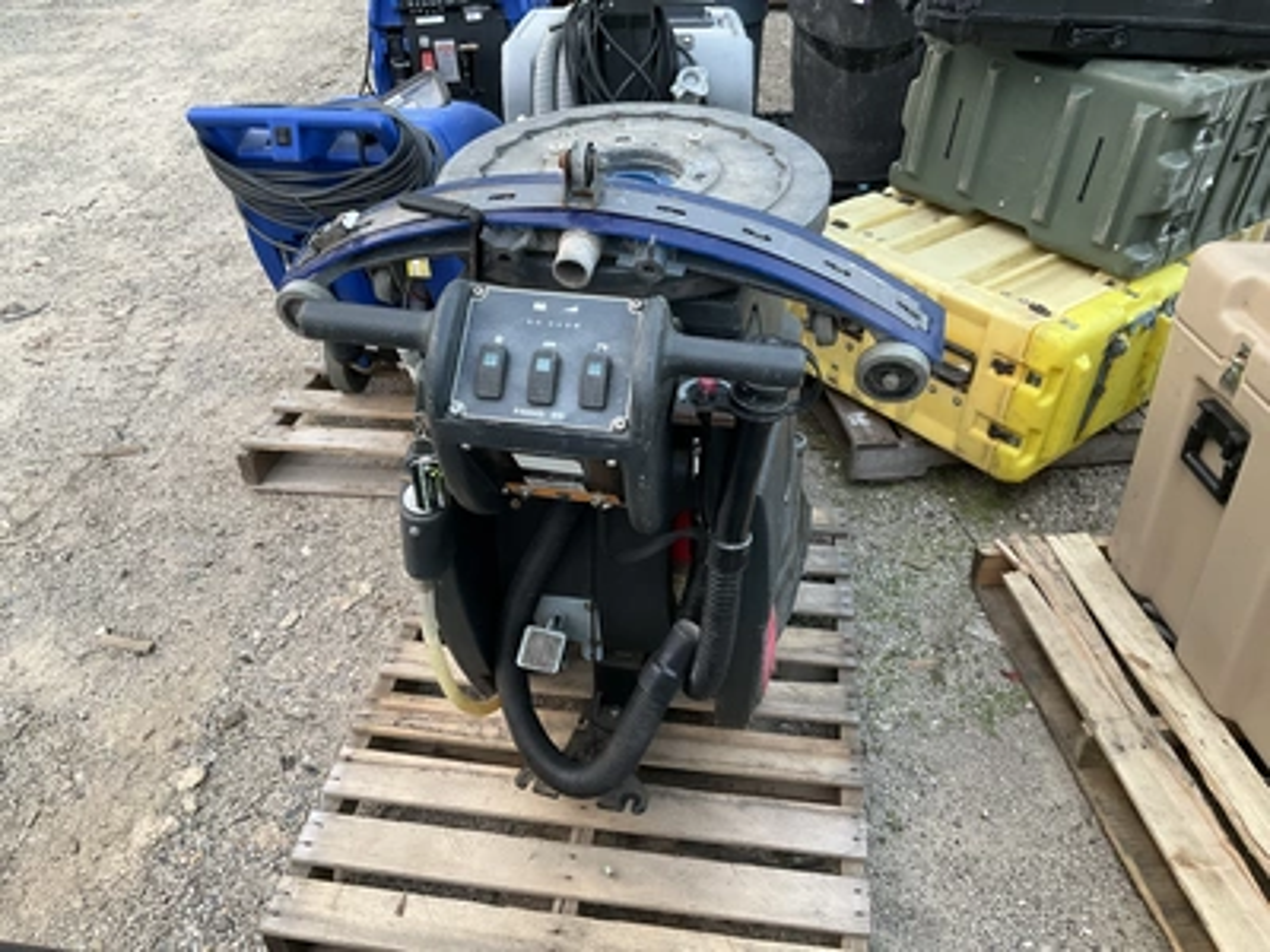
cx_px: 635
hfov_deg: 61.7
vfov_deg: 48.2
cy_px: 476
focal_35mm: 29
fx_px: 1064
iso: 64
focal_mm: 3
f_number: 1.8
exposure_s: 1/69
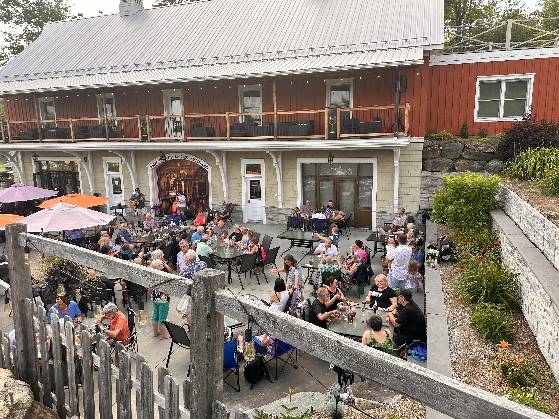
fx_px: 388
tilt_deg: -10.4
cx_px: 280
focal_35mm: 24
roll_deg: +1.9
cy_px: 210
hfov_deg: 71.6
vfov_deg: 56.8
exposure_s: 1/541
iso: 80
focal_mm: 6.86
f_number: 1.78
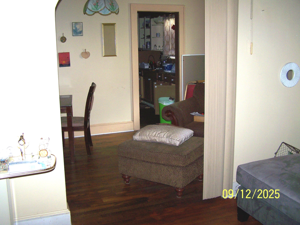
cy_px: 112
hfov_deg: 49.0
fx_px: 329
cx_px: 150
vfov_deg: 37.7
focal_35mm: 38
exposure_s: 1/60
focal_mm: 6.3
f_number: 2.8
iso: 80
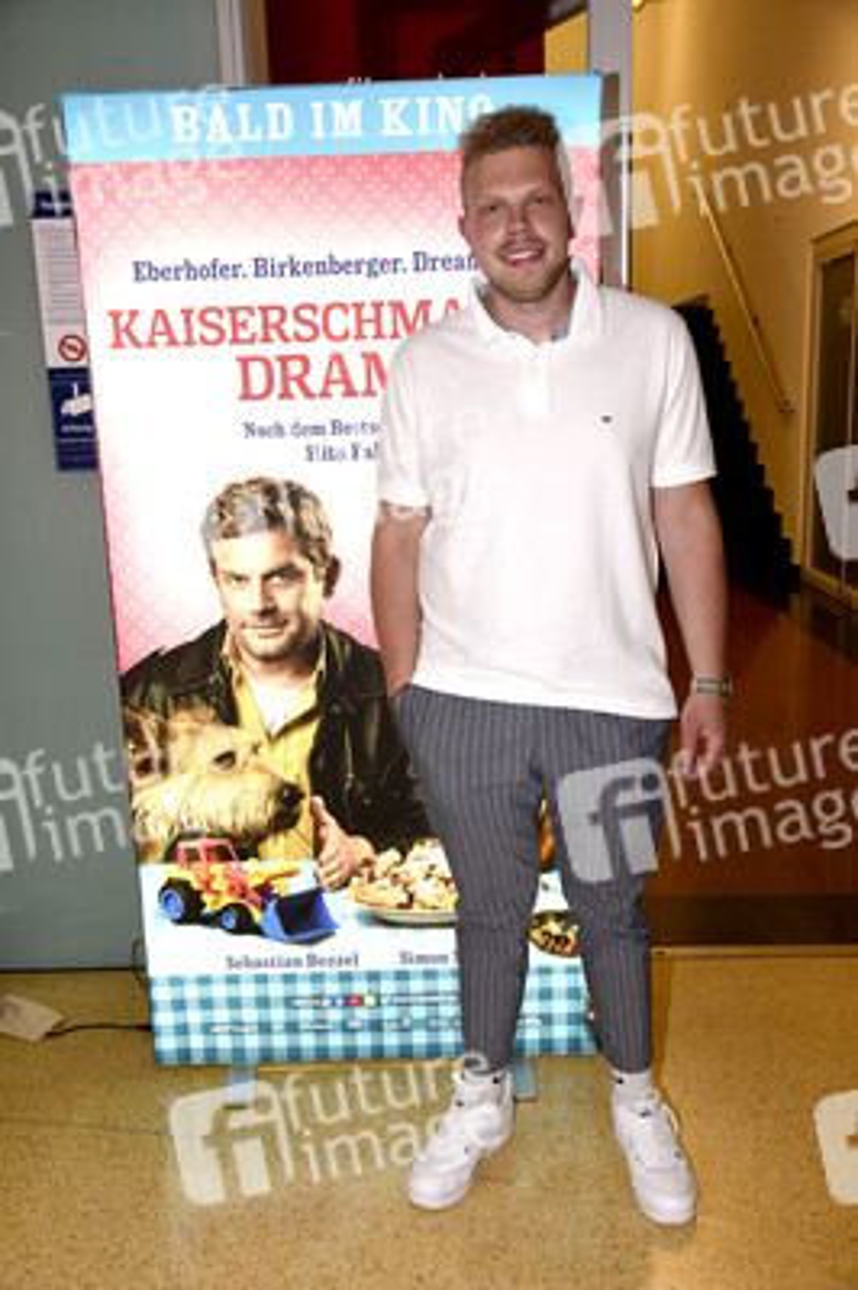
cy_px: 645
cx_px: 429
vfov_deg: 55.8
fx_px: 1218
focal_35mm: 34
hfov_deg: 38.8
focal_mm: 34
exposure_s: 1/125
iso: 1000
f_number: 6.3
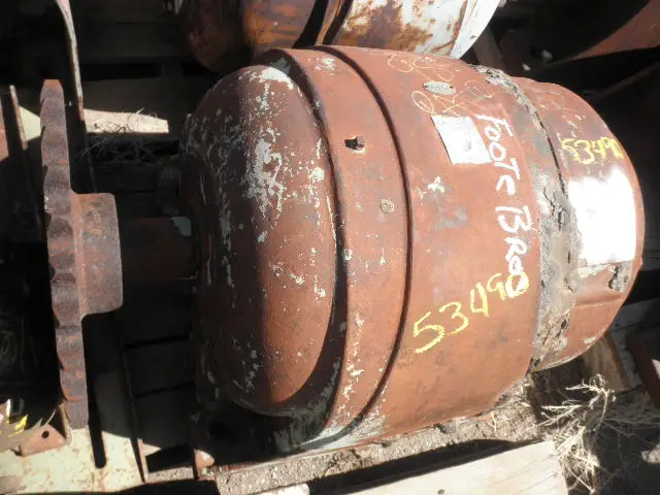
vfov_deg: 40.7
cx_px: 330
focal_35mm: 35
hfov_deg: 52.6
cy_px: 248
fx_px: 667
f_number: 9.1
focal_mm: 6.1
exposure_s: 1/60
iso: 64
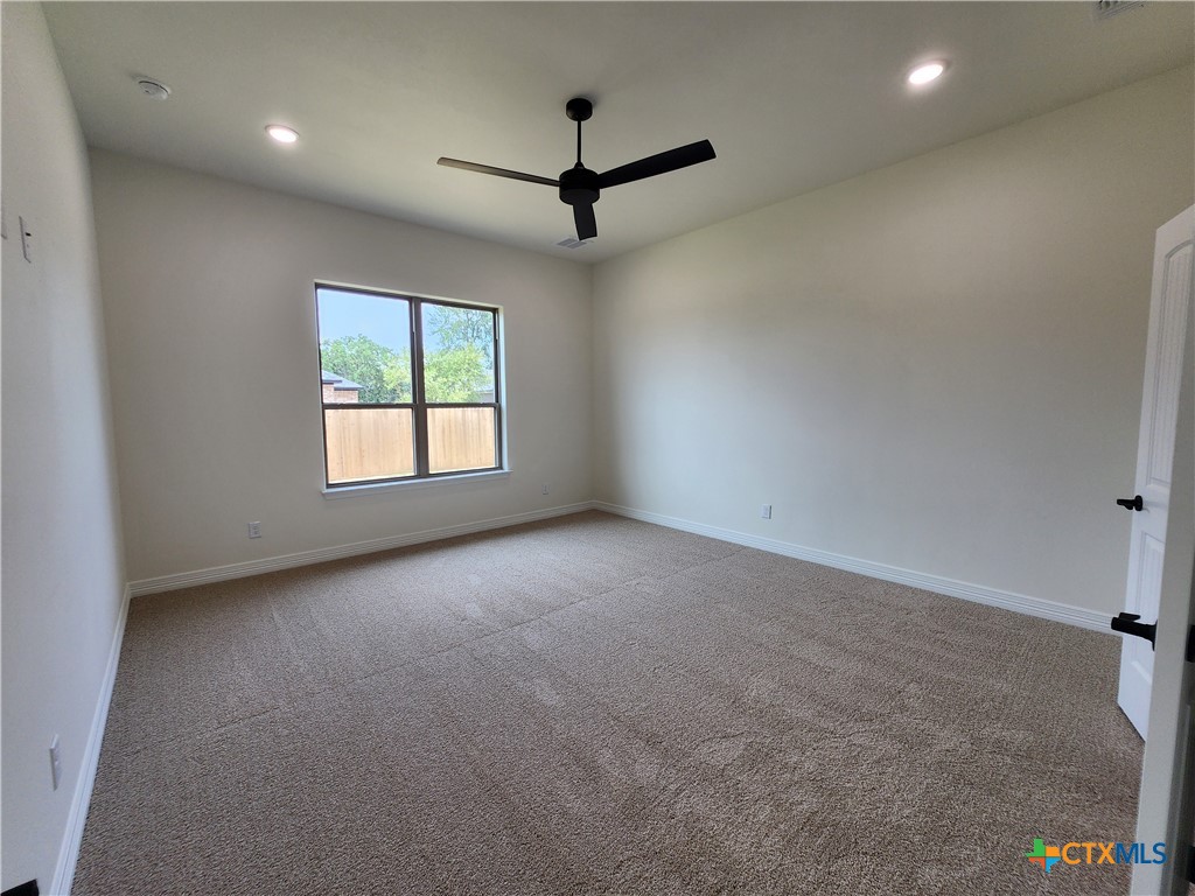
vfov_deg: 89.9
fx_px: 449
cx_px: 598
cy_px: 448
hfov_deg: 106.2
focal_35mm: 13
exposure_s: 1/120
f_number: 2.2
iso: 64
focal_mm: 2.2
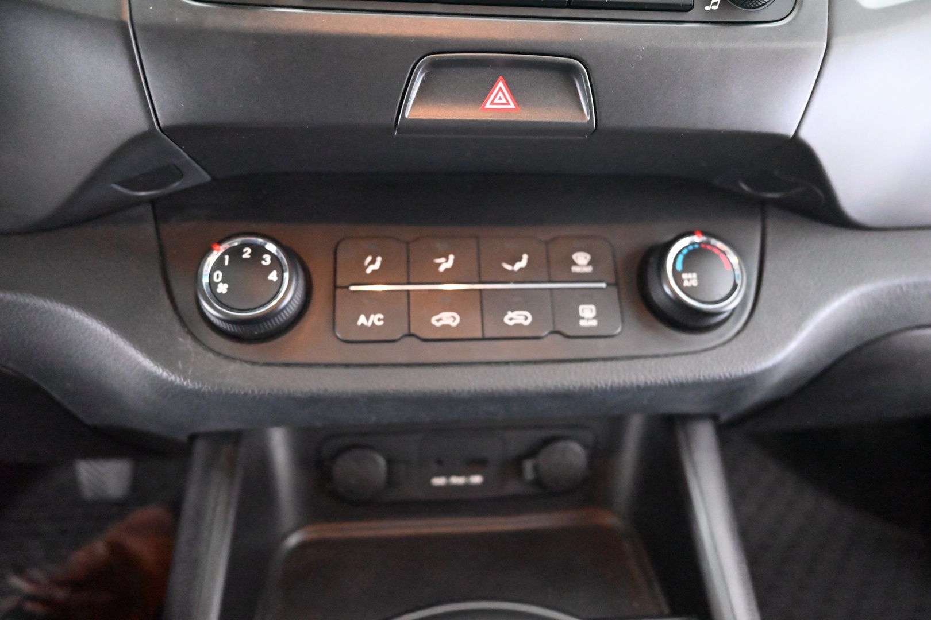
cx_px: 466
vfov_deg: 53.1
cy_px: 310
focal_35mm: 24
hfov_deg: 73.7
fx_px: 621
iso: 25600
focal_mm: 24
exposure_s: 1/60
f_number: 4
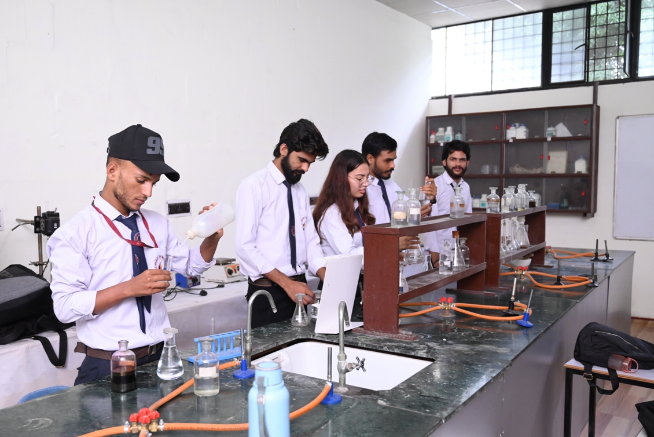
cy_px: 226
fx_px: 609
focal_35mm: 34
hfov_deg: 56.4
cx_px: 308
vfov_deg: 39.4
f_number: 4
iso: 2500
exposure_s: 1/125
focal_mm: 31.5
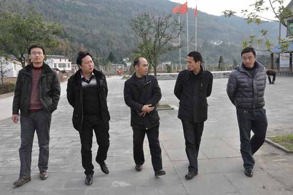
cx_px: 146
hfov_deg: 53.2
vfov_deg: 36.8
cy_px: 98
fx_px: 293
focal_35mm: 36
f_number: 18
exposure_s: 1/320
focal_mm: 24
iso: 3200
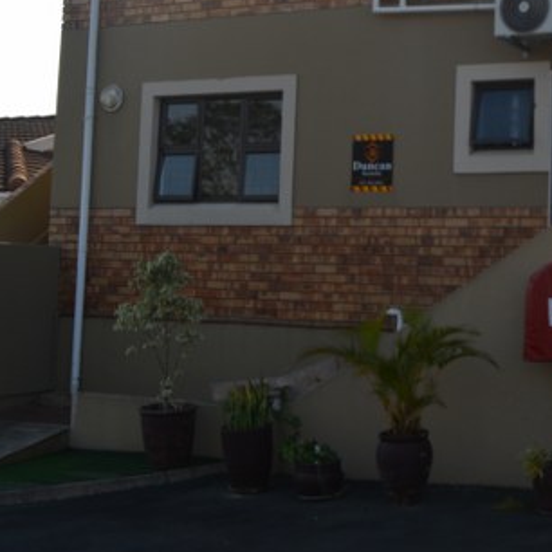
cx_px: 491
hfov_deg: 27.6
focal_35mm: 60
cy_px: 137
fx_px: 1082
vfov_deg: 28.2
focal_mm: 18
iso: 100
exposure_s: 1/200
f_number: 8
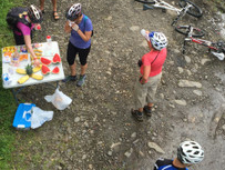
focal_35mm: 50
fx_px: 326
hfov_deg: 38.1
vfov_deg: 29.0
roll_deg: -4.3
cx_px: 123
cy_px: 58
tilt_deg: -44.5
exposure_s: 1/353
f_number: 2.2
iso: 32
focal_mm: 4.15
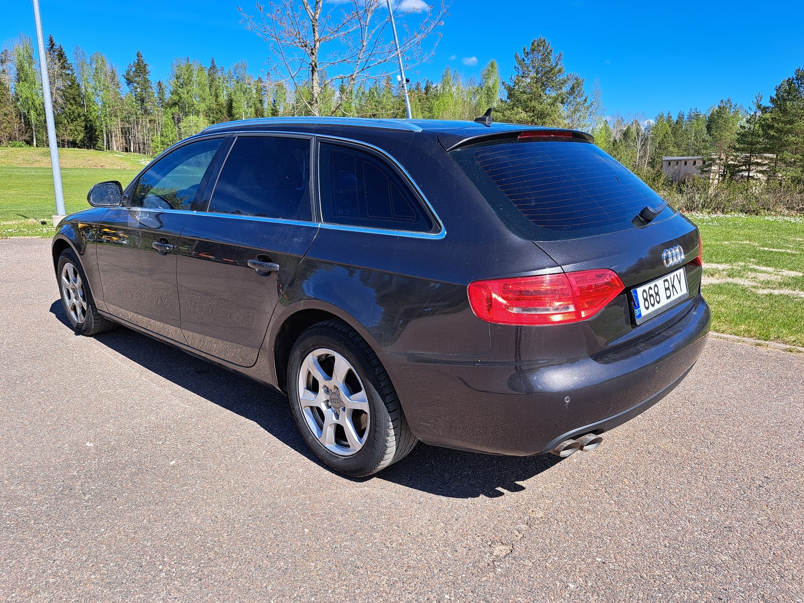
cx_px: 402
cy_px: 302
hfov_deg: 71.6
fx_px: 557
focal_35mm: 24
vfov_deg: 56.8
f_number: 1.8
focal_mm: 5.23
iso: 50
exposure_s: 1/831
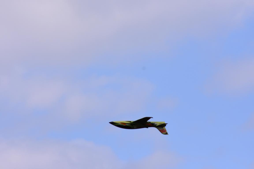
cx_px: 127
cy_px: 84
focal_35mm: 450
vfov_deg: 3.1
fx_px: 3175
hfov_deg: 4.6
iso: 800
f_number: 8
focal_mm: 300
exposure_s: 1/4000
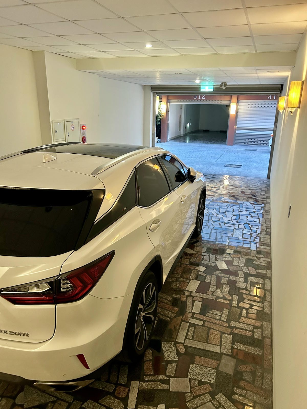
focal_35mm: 26
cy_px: 204
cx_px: 154
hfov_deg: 53.1
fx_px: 307
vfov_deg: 67.3
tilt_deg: -16.6
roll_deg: -0.6
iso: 500
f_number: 1.5
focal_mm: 5.7
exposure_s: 1/40
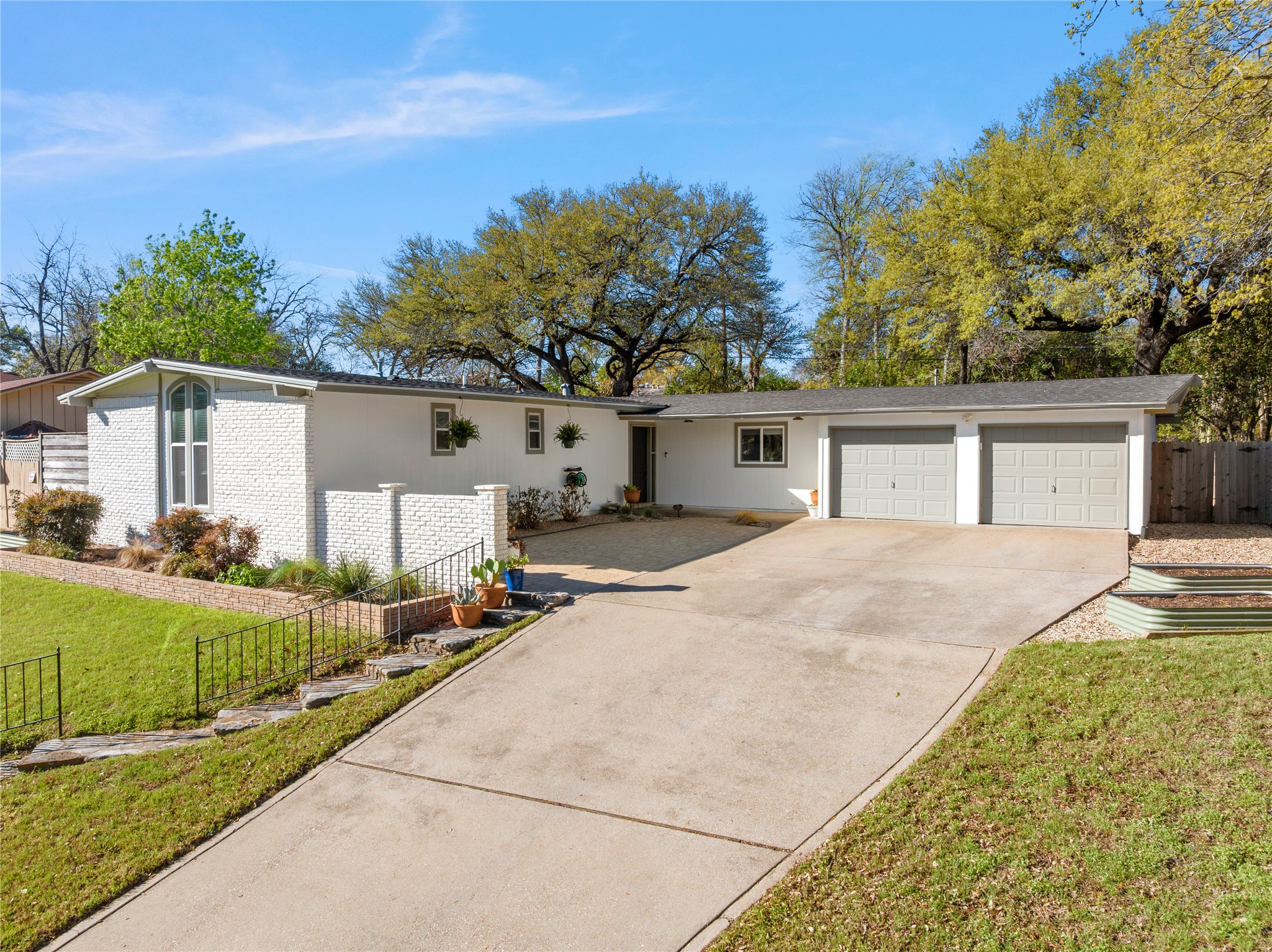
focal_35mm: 24
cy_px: 476
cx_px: 636
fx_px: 881
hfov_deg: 71.6
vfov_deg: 56.8
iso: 100
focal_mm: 12.29
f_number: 6.3
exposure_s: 1/240
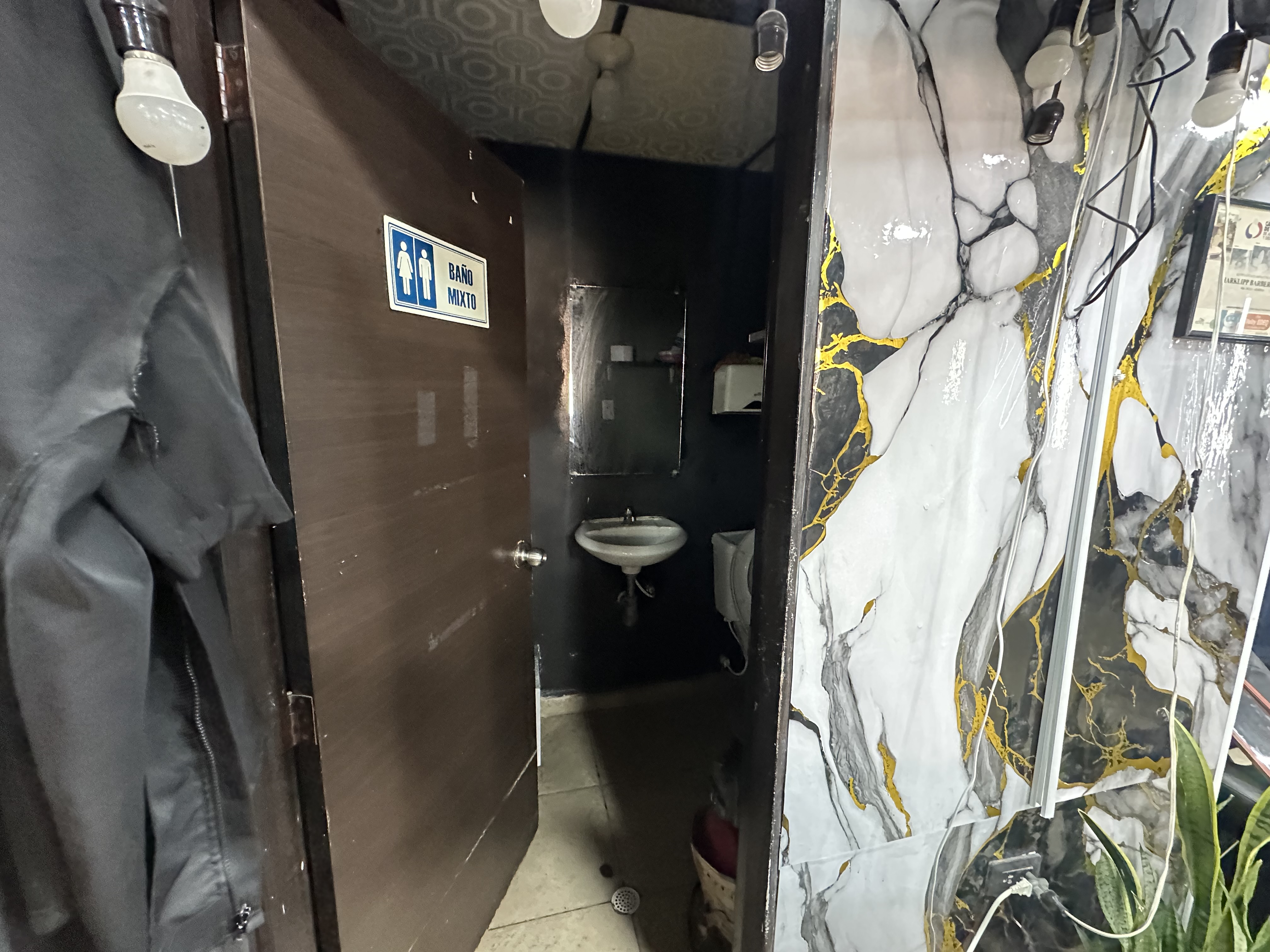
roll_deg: -1.3
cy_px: 476
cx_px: 635
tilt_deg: -8.4
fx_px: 514
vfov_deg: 85.7
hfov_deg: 102.1
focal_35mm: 14
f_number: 2.2
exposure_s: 1/60
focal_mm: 2.22
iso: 1000
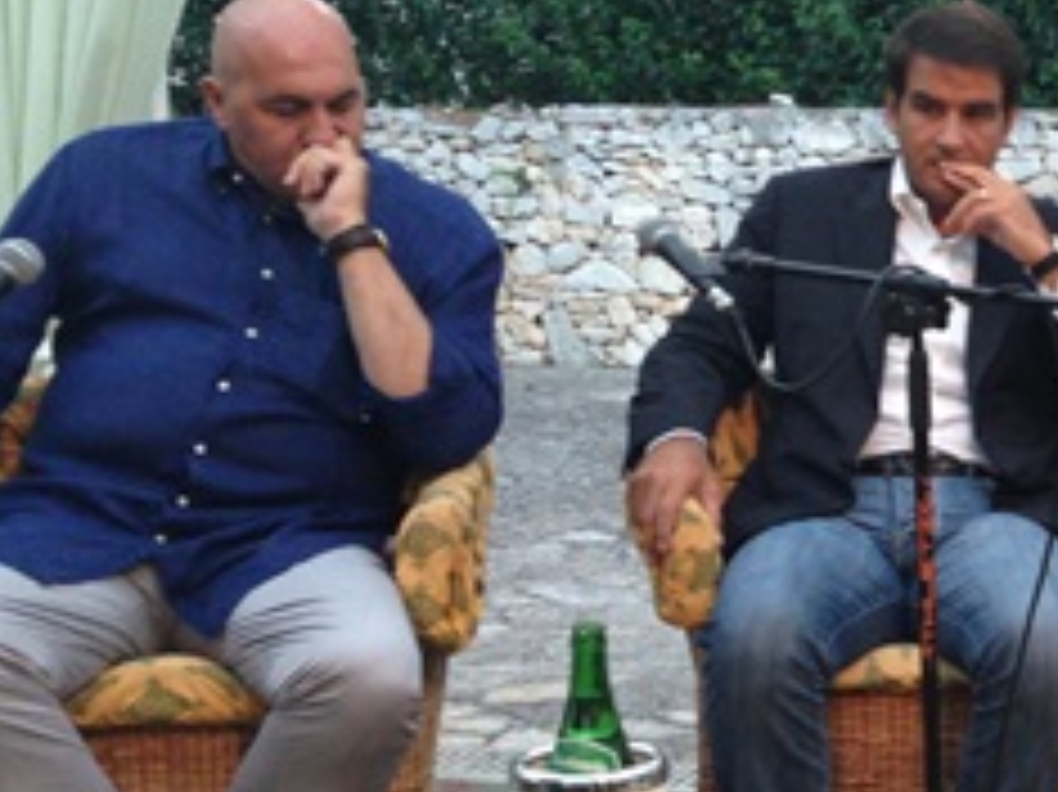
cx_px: 1297
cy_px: 513
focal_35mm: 90
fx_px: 2749
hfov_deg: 20.3
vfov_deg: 16.4
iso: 100
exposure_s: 1/20
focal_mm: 4.12
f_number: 2.4
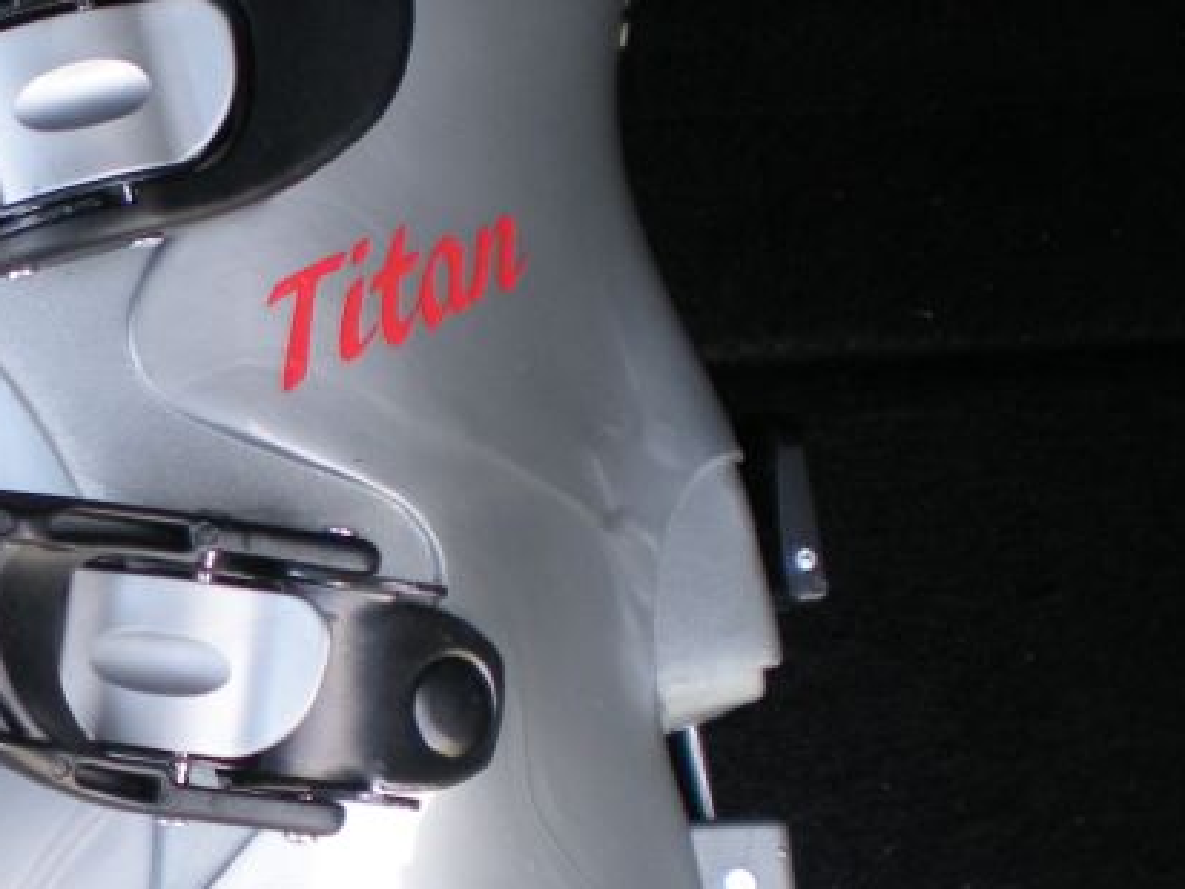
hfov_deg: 20.5
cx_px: -52
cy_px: 548
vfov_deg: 16.1
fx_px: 3150
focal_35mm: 92
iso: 125
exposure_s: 1/67.2
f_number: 3.1
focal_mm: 6.3
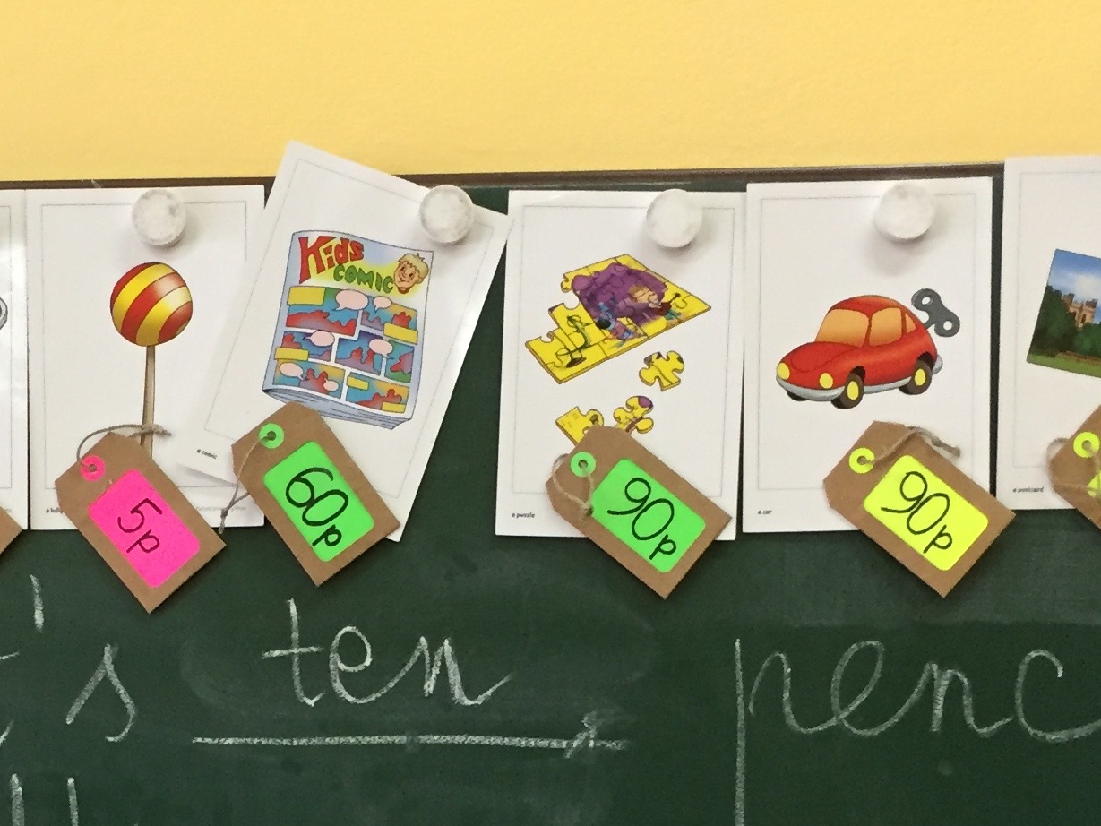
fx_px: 2449
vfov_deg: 18.4
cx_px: 279
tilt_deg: -3.3
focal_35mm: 77
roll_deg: -0.2
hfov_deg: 25.0
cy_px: 930
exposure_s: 1/33
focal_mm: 4.15
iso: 200
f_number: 2.2
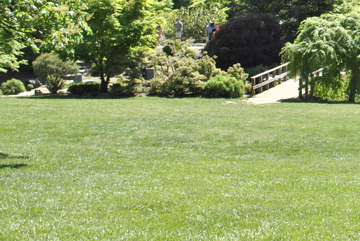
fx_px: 1011
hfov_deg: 18.2
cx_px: 523
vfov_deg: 13.1
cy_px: -74
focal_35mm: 101
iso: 100
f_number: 8
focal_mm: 22
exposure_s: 1/125
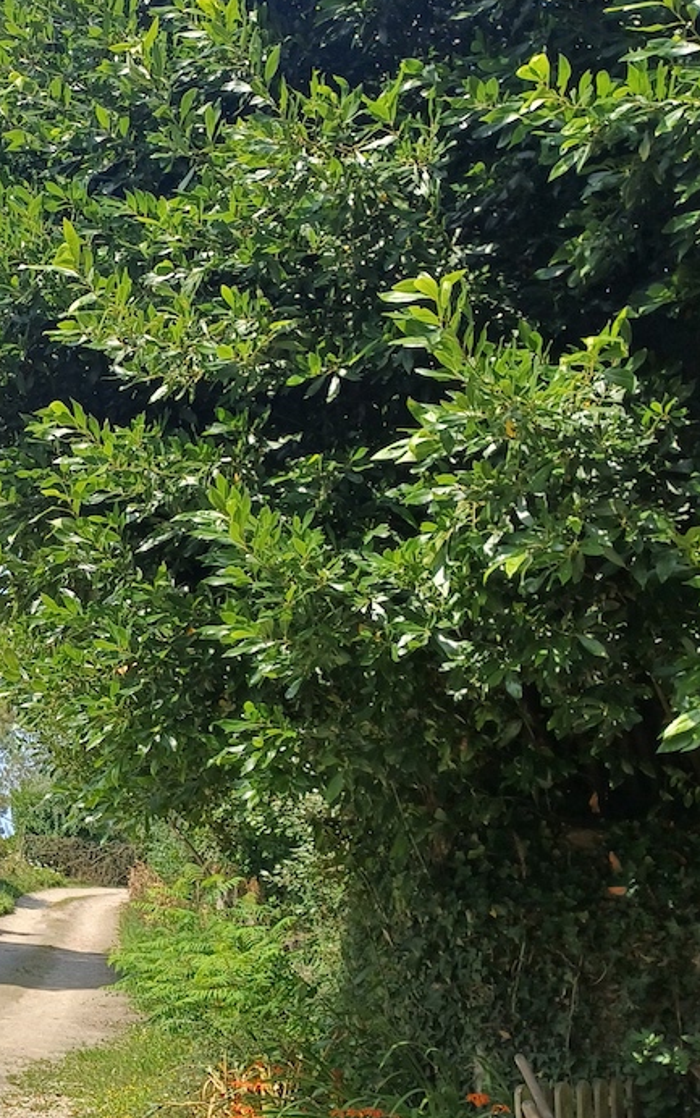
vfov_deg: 40.6
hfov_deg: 25.0
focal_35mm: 49
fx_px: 1494
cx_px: -11
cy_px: 732
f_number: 1.8
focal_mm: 4.65
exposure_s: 1/756
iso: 50
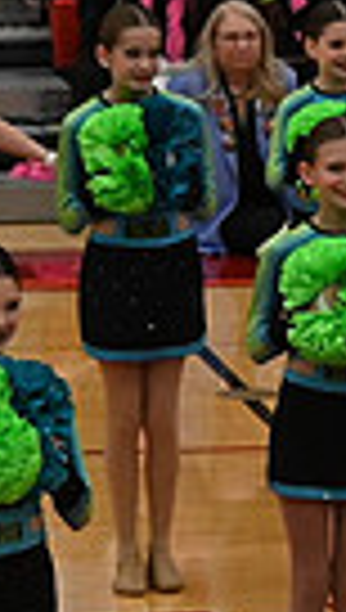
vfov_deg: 4.6
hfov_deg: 2.6
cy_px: 236
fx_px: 7612
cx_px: 1267
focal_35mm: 469
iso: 5000
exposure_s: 1/500
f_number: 4
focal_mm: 70
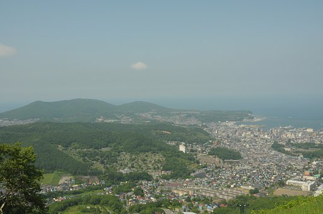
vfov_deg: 35.4
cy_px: 107
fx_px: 336
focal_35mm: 38
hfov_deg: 51.3
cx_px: 162
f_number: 13
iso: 400
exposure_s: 1/640
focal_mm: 25
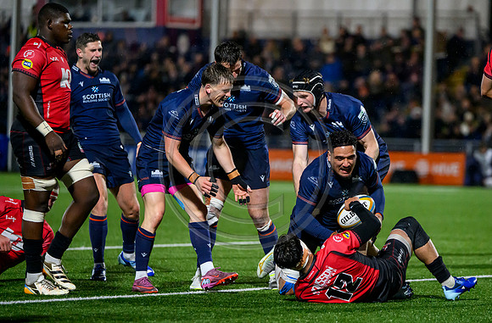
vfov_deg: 5.5
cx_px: 301
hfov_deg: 8.3
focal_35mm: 248
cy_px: 200
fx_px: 3374
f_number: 3.2
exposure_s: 1/2000
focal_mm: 200
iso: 6400
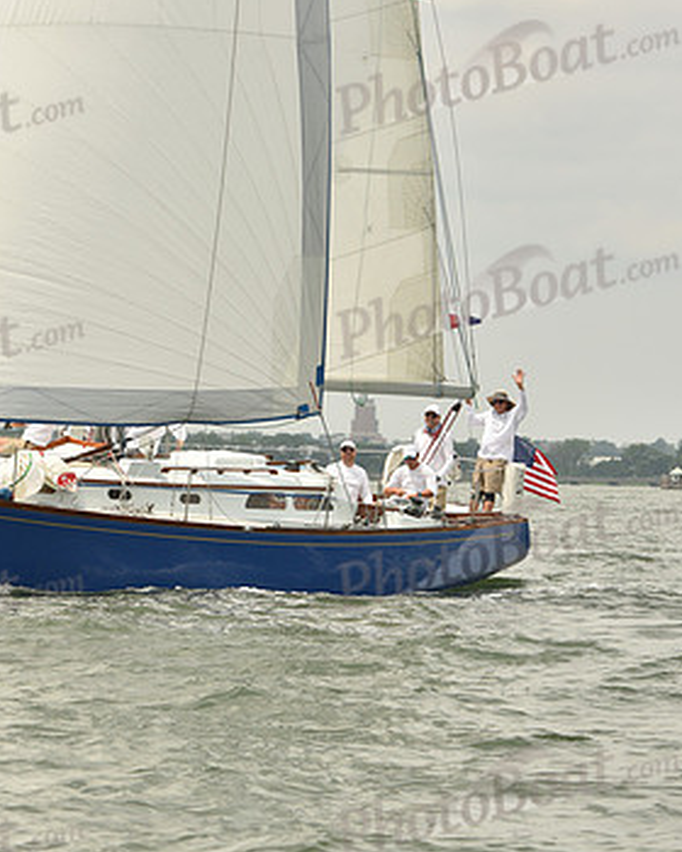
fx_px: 4794
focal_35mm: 190
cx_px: 212
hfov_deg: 8.1
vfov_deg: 10.2
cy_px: 456
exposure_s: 1/640
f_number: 11
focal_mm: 122
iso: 250
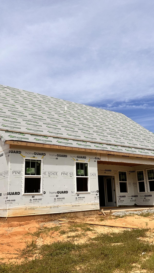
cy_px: 137
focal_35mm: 35
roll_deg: +2.4
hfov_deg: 33.7
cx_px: 81
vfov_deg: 56.6
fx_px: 254
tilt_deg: +14.2
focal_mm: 6.86
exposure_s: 1/8197
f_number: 1.78
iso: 80
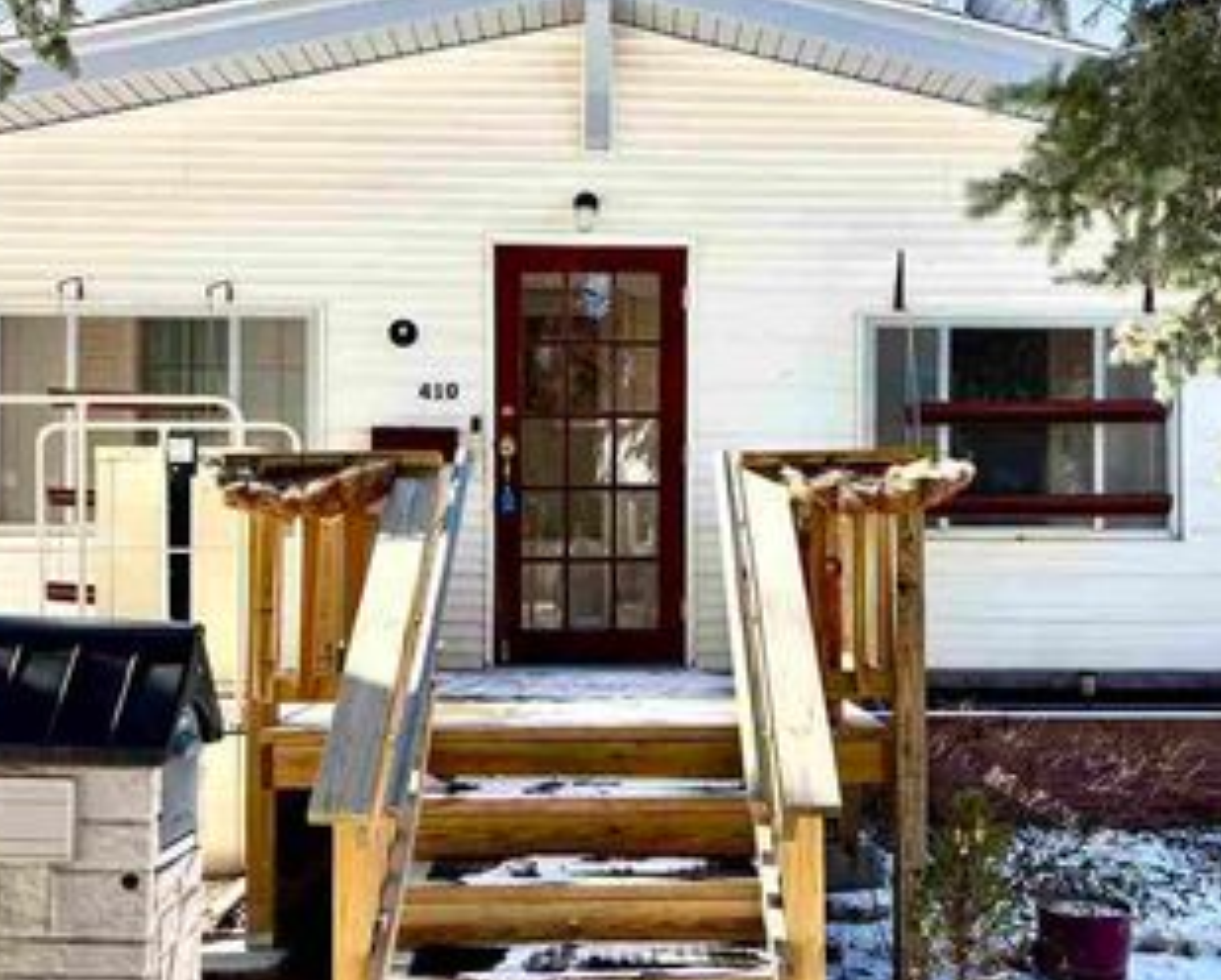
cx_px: 676
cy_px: 528
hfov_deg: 44.7
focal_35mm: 41
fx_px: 1483
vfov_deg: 36.5
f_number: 1.6
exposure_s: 1/792
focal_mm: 5.96
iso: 50
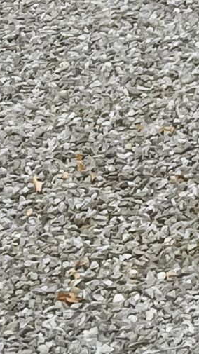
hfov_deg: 4.2
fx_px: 2561
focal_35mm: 273
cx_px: 682
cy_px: -627
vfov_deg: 7.2
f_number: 3.5
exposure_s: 1/80
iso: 400
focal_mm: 12.29
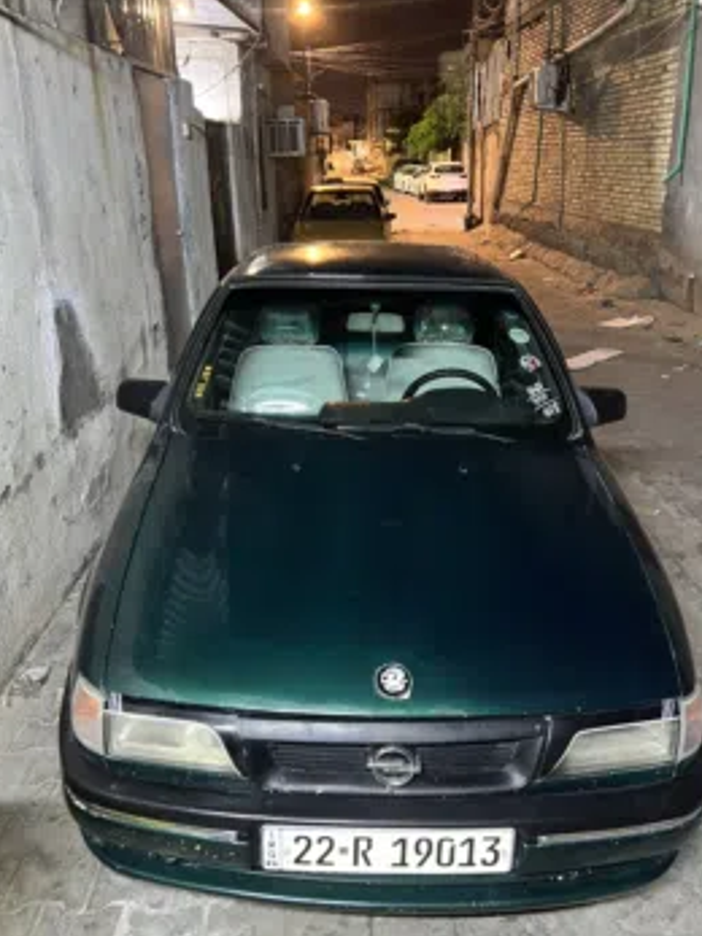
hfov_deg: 46.8
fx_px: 812
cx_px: 343
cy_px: 461
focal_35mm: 30
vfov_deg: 60.0
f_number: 1.5
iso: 800
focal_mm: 5.7
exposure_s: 1/25
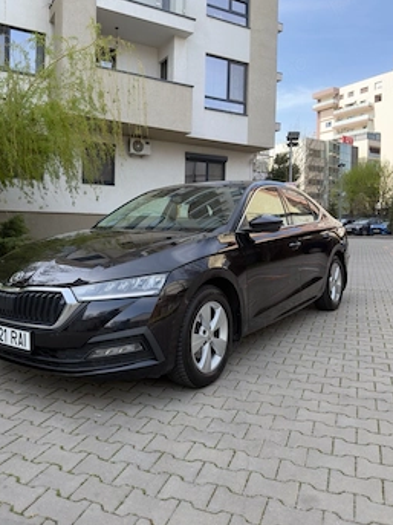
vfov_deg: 63.3
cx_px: 170
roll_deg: -0.3
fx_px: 424
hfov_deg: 49.6
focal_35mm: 28
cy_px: 231
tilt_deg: -0.1
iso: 100
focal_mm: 6.76
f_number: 1.78
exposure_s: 1/1267
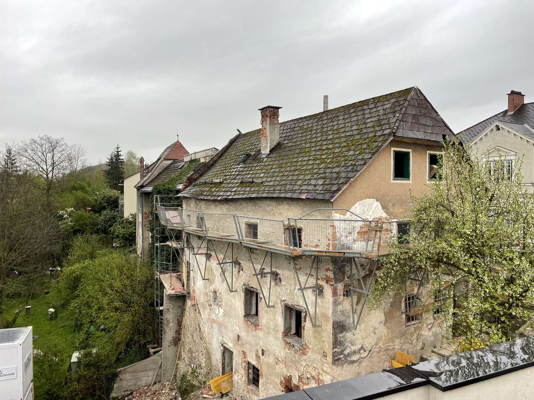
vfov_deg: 53.1
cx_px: 267
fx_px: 401
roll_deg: -0.1
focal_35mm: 26
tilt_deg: -1.1
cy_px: 200
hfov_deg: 67.3
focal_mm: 4.2
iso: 32
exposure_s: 1/125
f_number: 1.6
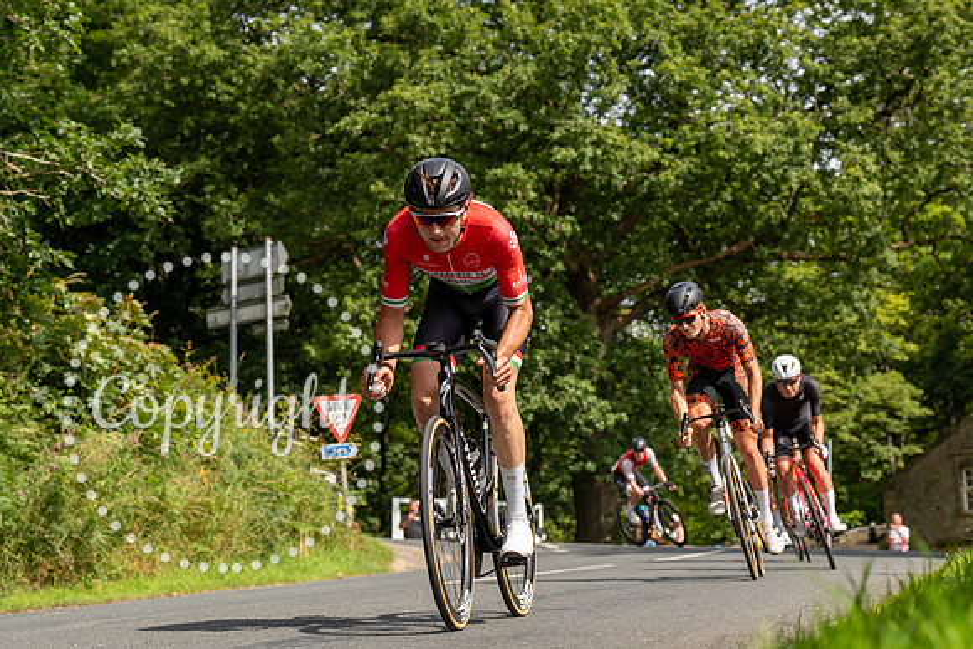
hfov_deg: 25.0
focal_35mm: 81
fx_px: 2193
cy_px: 273
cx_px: 564
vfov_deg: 16.8
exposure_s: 1/1000
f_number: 5
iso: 200
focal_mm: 70
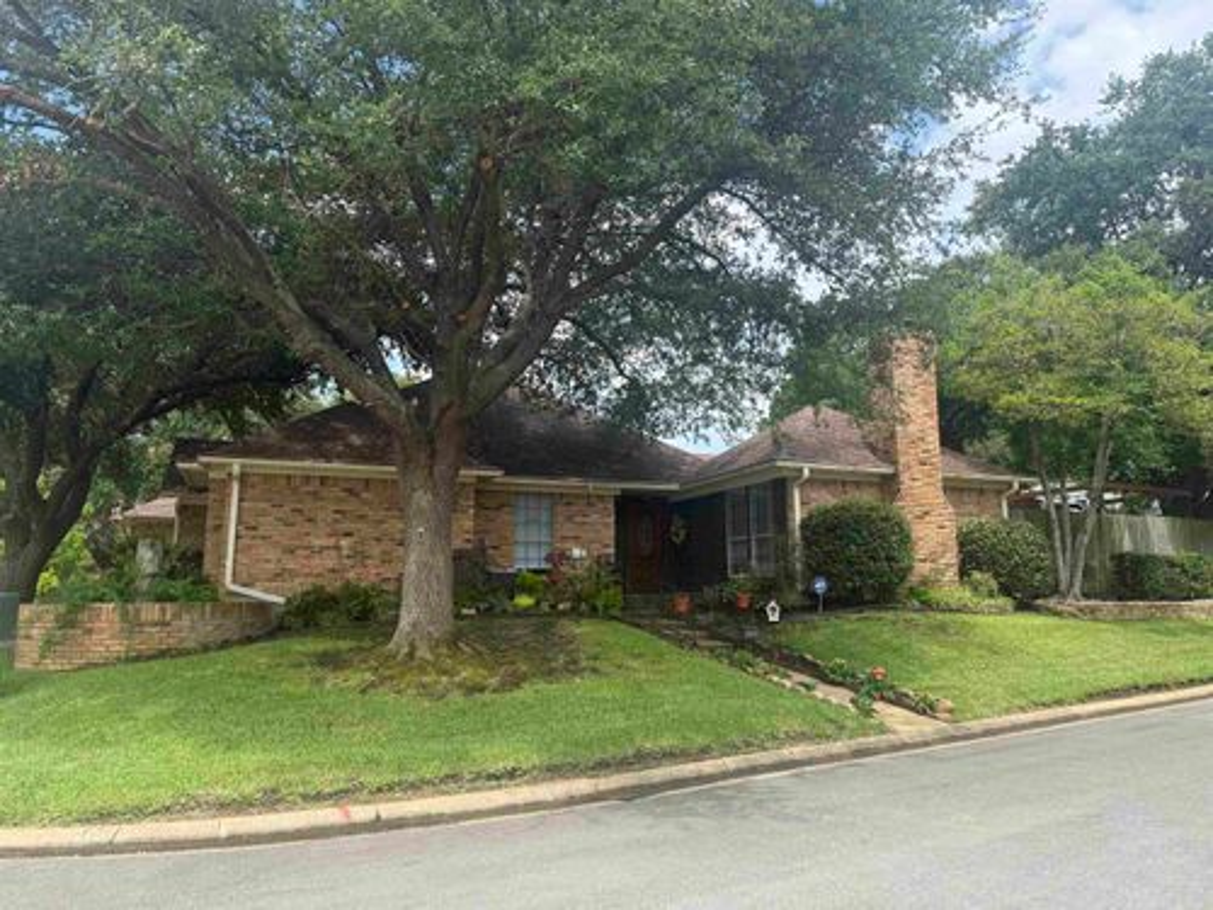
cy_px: 455
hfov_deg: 71.6
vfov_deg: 56.8
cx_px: 606
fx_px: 841
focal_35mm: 24
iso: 100
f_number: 1.78
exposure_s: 1/2525
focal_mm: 6.76
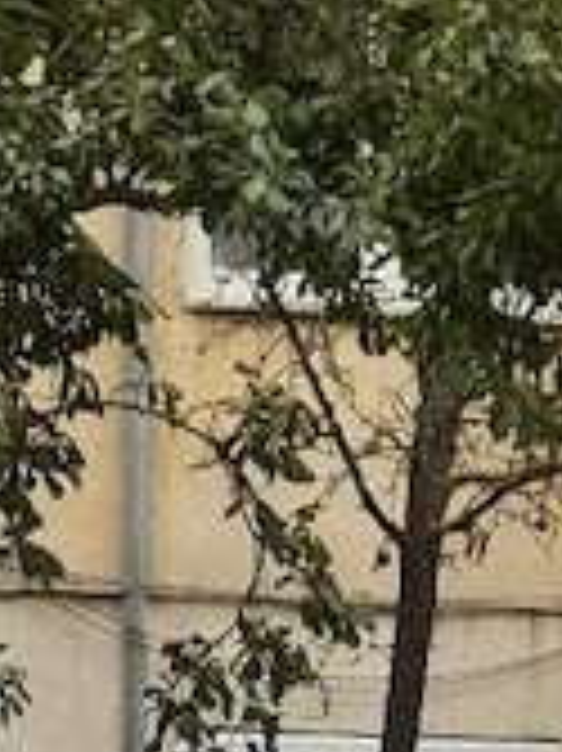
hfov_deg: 12.3
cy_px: 1761
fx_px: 2601
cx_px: 229
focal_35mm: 120
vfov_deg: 12.9
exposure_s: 1/227
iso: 20
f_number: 2
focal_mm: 4.6
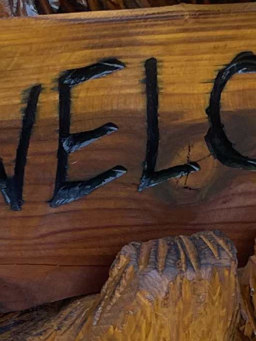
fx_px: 1518
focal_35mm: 154
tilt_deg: -38.3
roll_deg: -2.7
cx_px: 243
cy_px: 390
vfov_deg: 12.6
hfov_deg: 9.6
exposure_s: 1/121
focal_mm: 4.2
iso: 40
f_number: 1.6
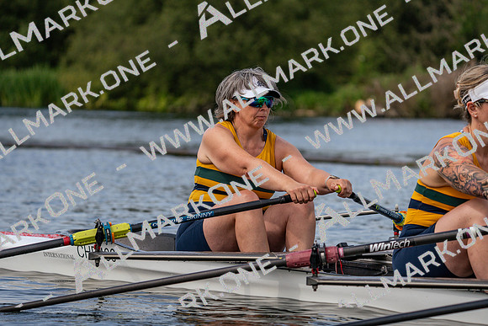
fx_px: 2901
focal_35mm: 214
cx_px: 244
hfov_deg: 9.6
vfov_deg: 6.4
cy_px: 163
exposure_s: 1/1600
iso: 320
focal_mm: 214
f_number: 5.6
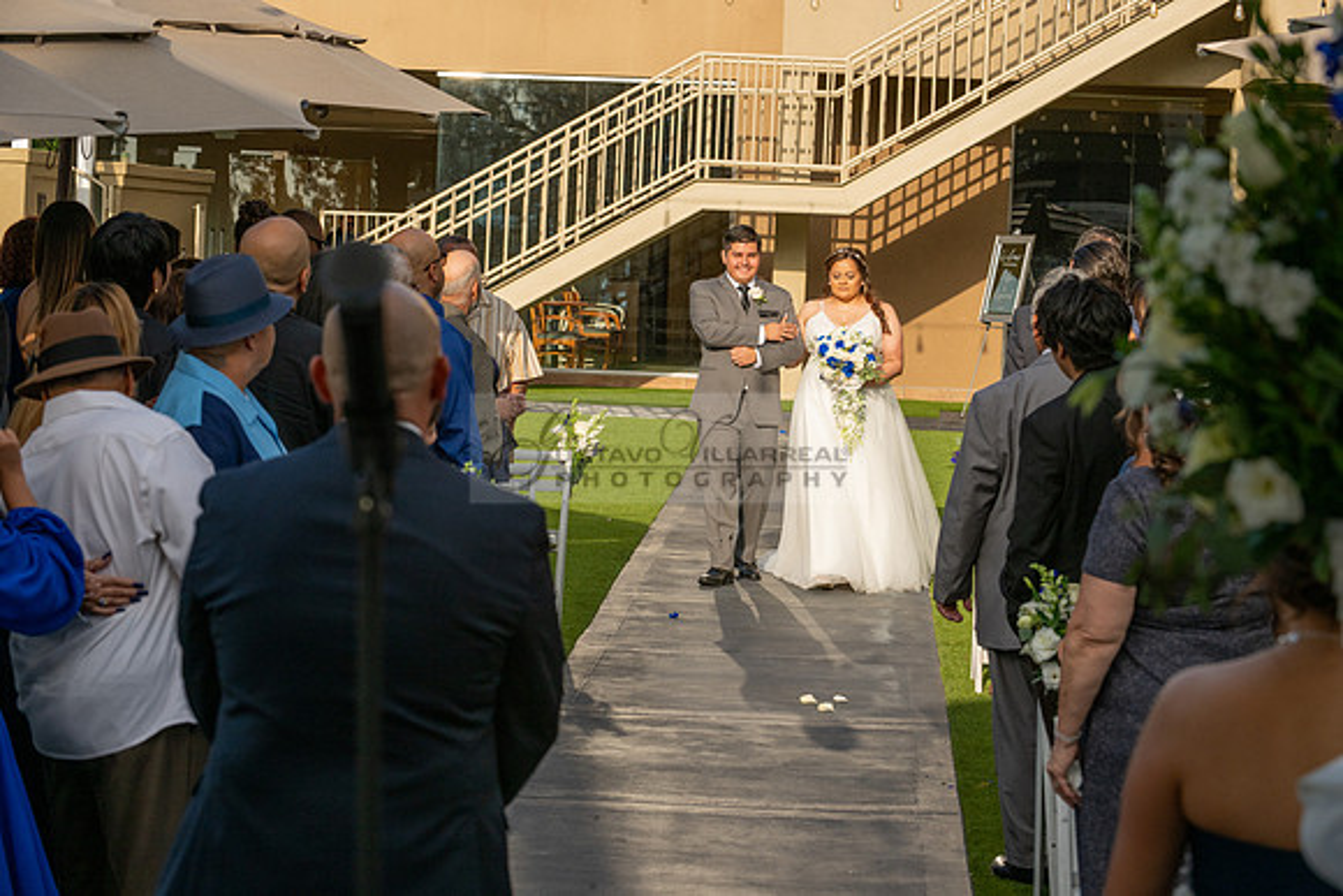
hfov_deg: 21.5
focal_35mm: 95
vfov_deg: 14.4
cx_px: 672
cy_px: 448
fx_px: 3545
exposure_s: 1/1250
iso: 400
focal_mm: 95
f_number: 6.3
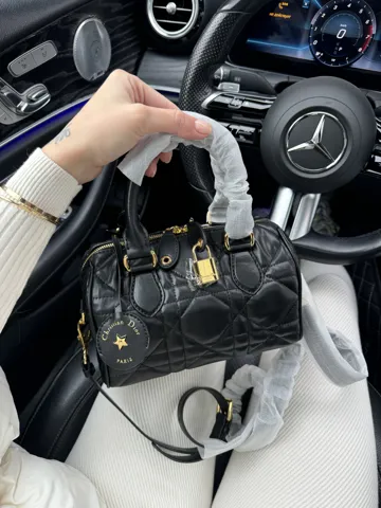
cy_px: 254
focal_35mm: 24
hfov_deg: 56.8
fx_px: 352
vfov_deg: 71.6
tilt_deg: -46.3
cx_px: 190
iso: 80
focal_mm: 6.76
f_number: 1.78
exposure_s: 1/121
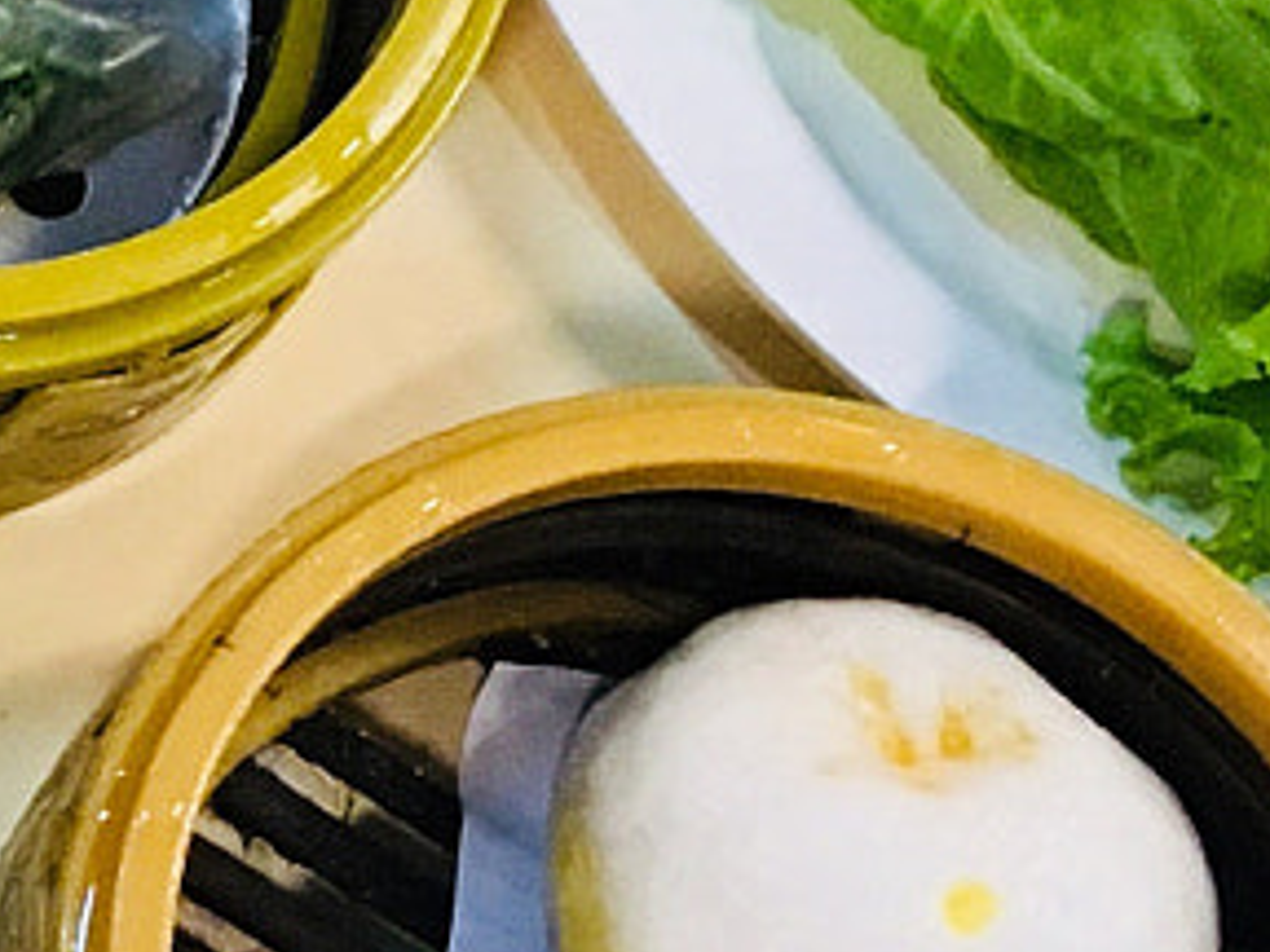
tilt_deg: -68.3
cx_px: -1570
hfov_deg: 10.8
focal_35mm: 161
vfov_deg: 9.2
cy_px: 423
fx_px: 5907
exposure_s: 1/33
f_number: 2.2
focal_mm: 4.15
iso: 160
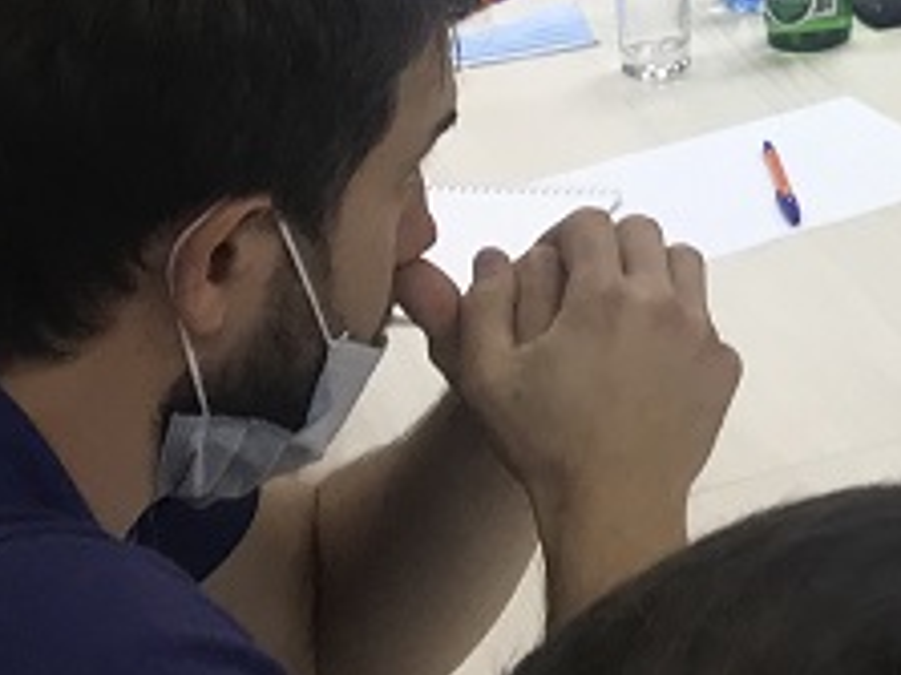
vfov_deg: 12.1
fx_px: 2940
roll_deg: -1.1
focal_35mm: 113
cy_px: -499
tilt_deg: -8.6
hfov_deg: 15.1
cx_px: 1636
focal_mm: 3.99
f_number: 1.8
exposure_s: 1/50
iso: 25
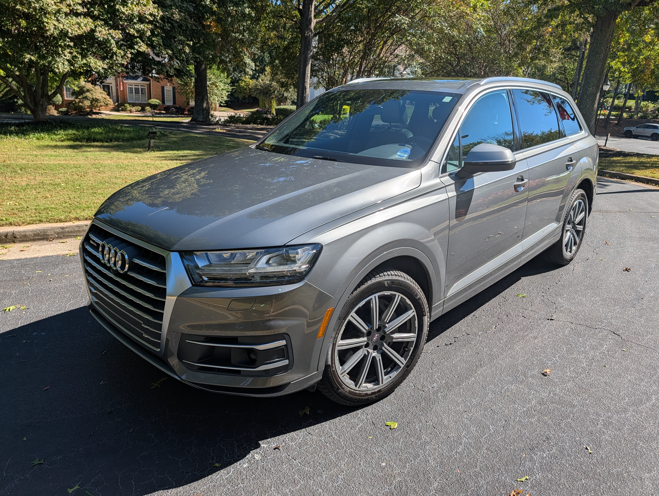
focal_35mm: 24
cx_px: 330
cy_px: 248
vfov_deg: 56.9
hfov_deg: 71.5
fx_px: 458
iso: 20
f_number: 1.68
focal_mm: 6.9
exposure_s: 1/1383
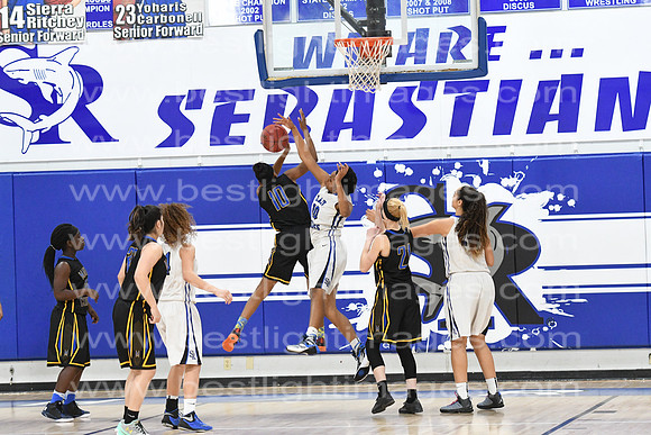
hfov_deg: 11.8
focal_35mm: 174
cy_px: 218
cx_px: 326
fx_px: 3147
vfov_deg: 7.9
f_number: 3.2
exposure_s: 1/640
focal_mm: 116
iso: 5000
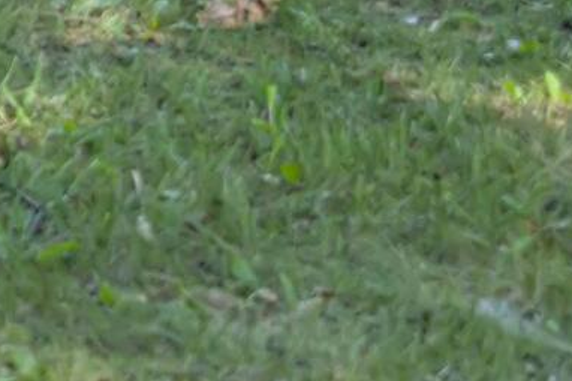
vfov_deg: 4.5
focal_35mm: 283
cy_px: -974
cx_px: -1140
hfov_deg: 6.6
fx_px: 4493
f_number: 3.5
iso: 100
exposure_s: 1/500
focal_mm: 36
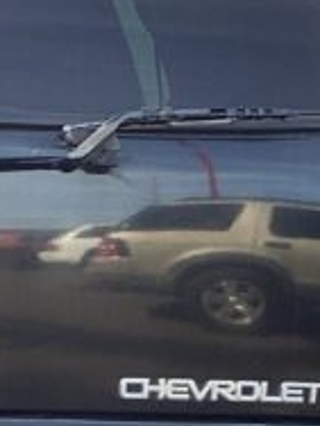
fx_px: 2083
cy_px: 431
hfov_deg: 8.6
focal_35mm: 169
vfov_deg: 11.6
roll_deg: -0.8
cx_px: -134
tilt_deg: -7.3
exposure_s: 1/120
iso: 25
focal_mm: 3.3
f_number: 2.4
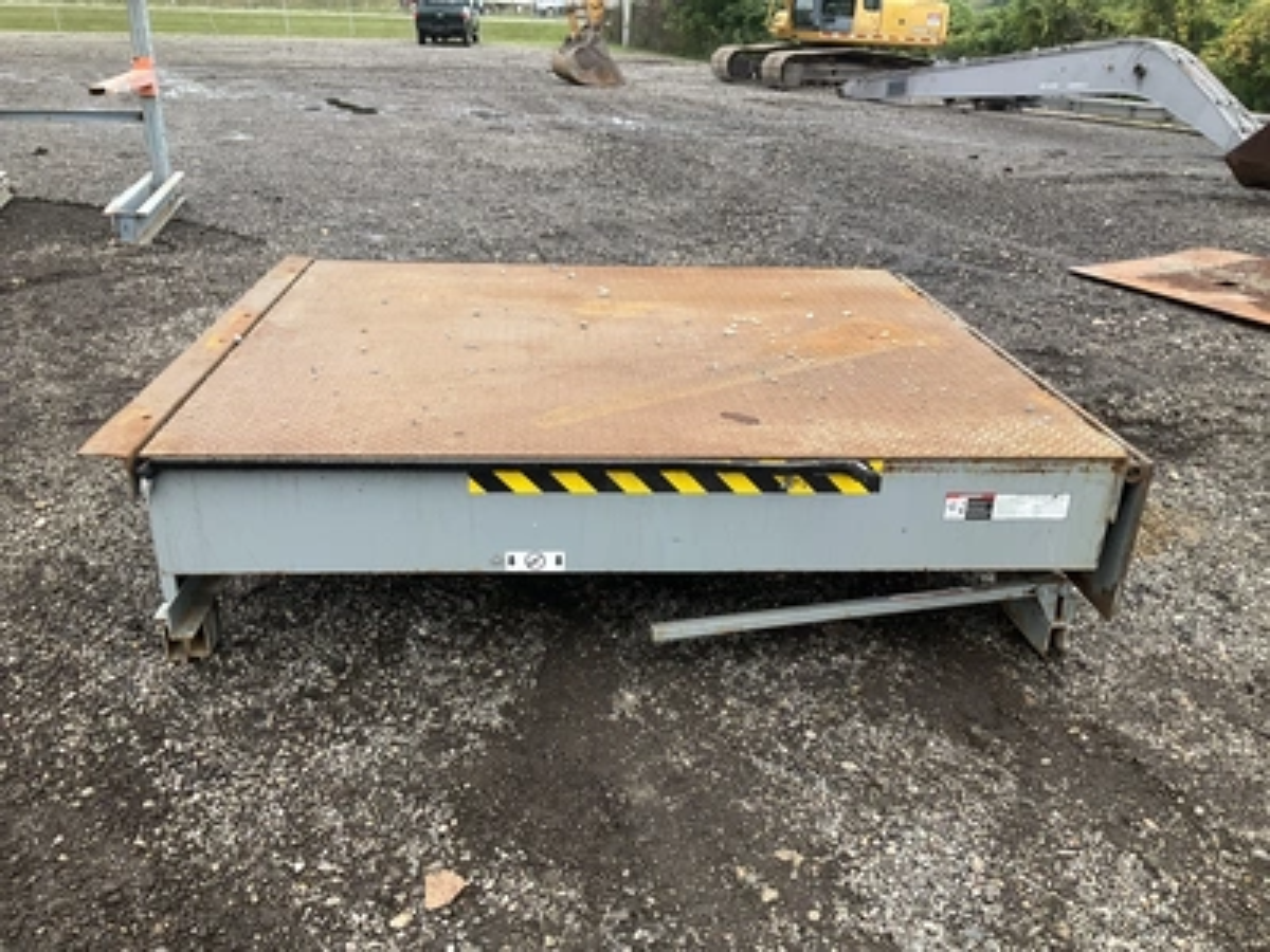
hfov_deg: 61.7
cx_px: 635
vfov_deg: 48.2
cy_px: 476
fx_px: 1064
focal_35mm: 29
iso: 25
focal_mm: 3
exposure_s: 1/360
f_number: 1.8
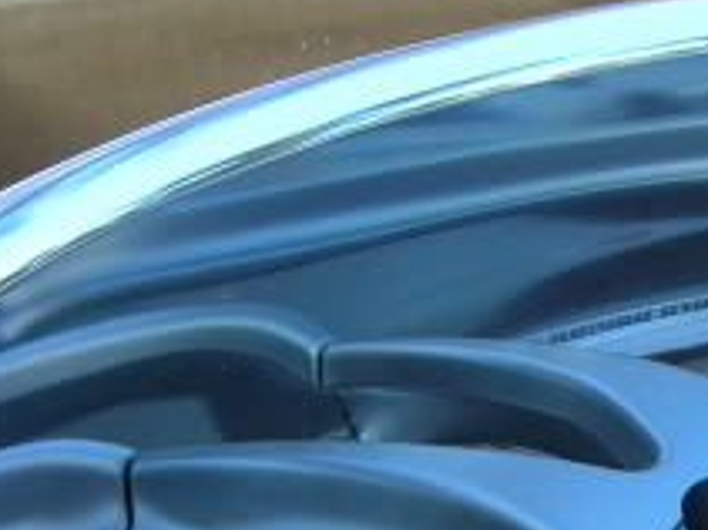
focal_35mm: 92
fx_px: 1881
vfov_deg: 15.9
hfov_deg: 20.3
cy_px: 453
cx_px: 778
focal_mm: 5.7
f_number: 2.9
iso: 50
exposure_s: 1/48.7
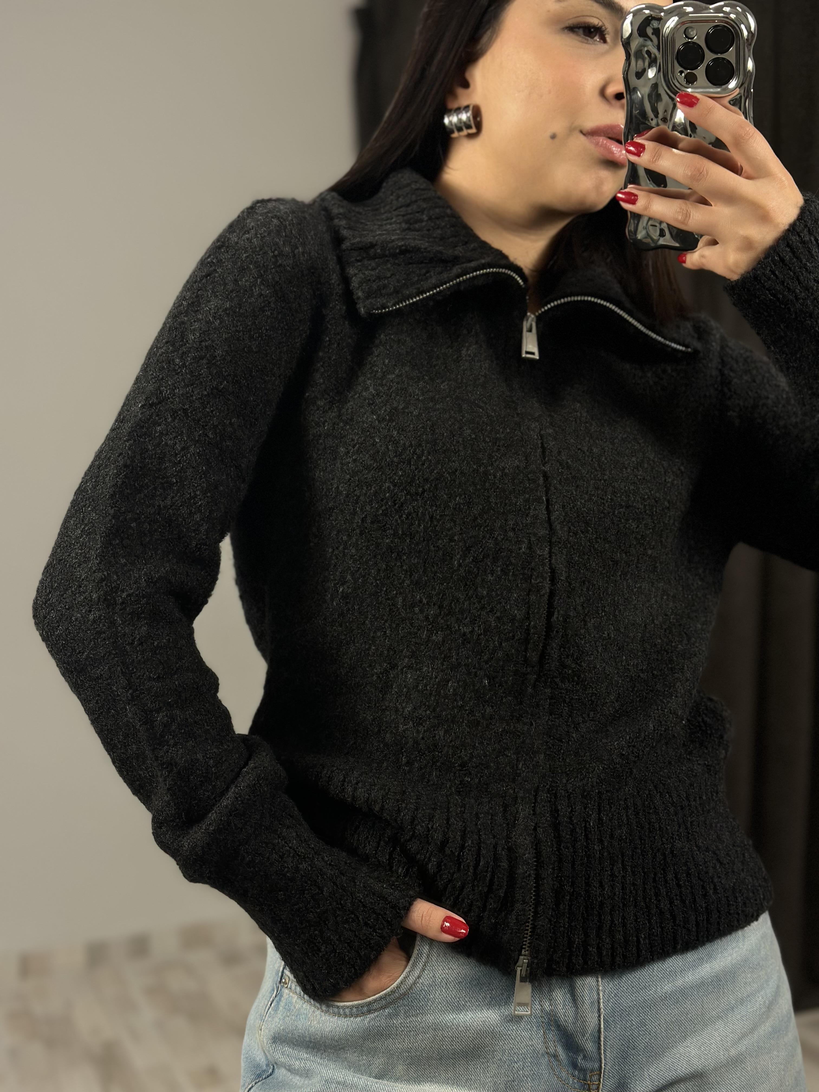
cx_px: 410
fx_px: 1514
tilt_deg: -29.5
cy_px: 546
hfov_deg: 30.3
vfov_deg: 39.7
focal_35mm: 48
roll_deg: +7.9
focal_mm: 6.86
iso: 125
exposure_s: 1/100
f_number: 1.78
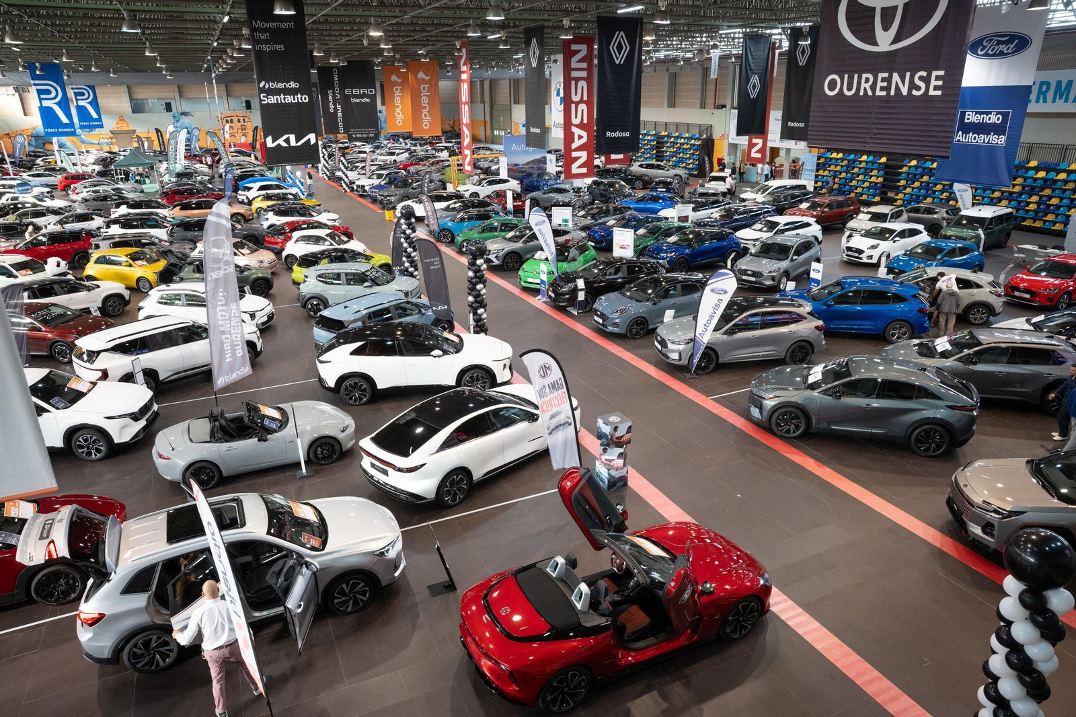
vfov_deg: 53.1
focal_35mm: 24
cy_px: 358
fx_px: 717
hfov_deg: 73.8
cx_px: 538
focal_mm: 24
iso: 1000
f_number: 5.6
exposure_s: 1/100
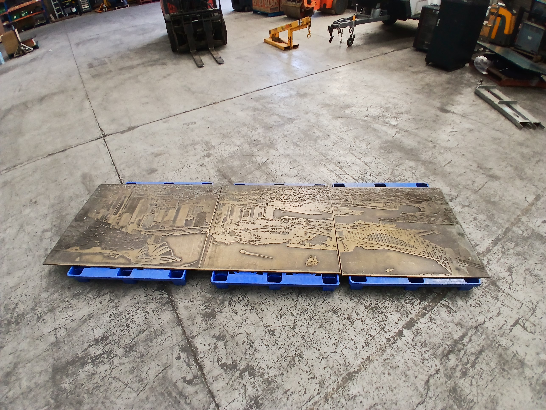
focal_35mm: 17
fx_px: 268
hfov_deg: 91.0
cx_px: 273
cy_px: 205
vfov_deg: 74.7
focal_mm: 1.4
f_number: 2.2
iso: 80
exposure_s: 1/60
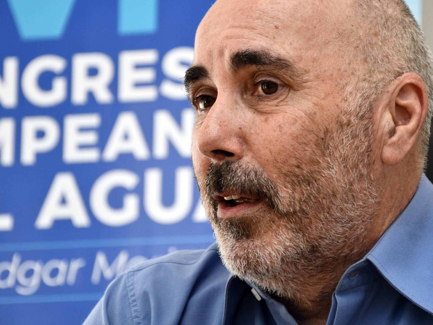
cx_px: 249
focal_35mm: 190
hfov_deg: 10.4
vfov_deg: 7.8
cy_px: 142
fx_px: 2376
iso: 800
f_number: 5.6
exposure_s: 1/125
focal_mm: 100
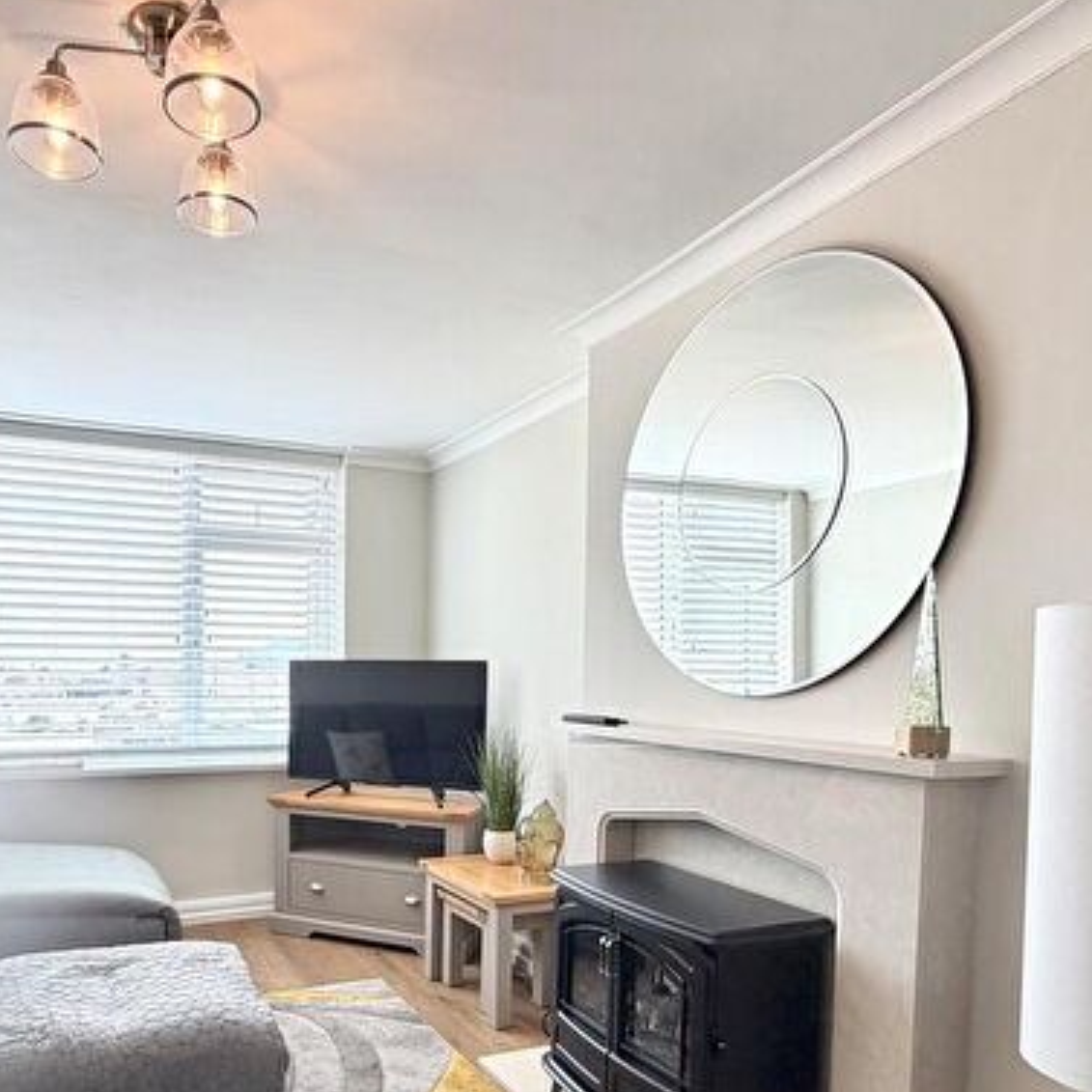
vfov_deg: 65.6
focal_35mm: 23
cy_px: 720
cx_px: 377
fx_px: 821
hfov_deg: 65.7
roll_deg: -0.8
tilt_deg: -3.1
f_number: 2.2
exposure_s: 1/121
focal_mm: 2.22
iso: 64
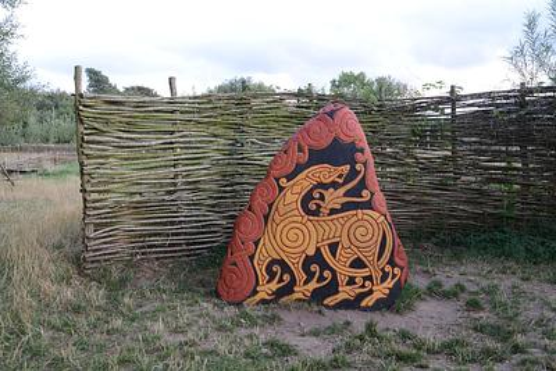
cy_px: 186
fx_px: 525
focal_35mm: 34
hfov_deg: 55.8
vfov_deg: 38.9
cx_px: 278
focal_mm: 34
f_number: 6.3
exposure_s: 1/50
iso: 3200
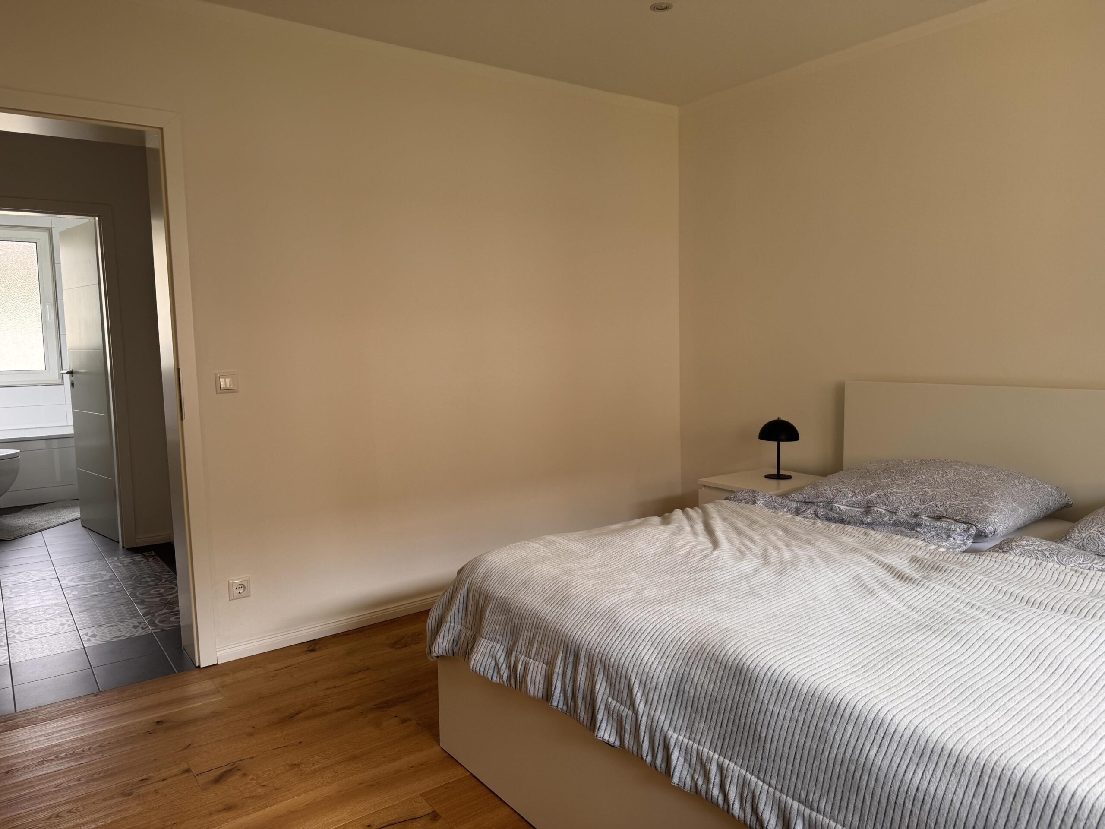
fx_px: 766
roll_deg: +0.6
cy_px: 414
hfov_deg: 71.6
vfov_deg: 56.8
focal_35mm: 24
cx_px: 552
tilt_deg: -6.2
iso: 64
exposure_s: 1/121
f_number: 1.78
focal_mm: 6.76
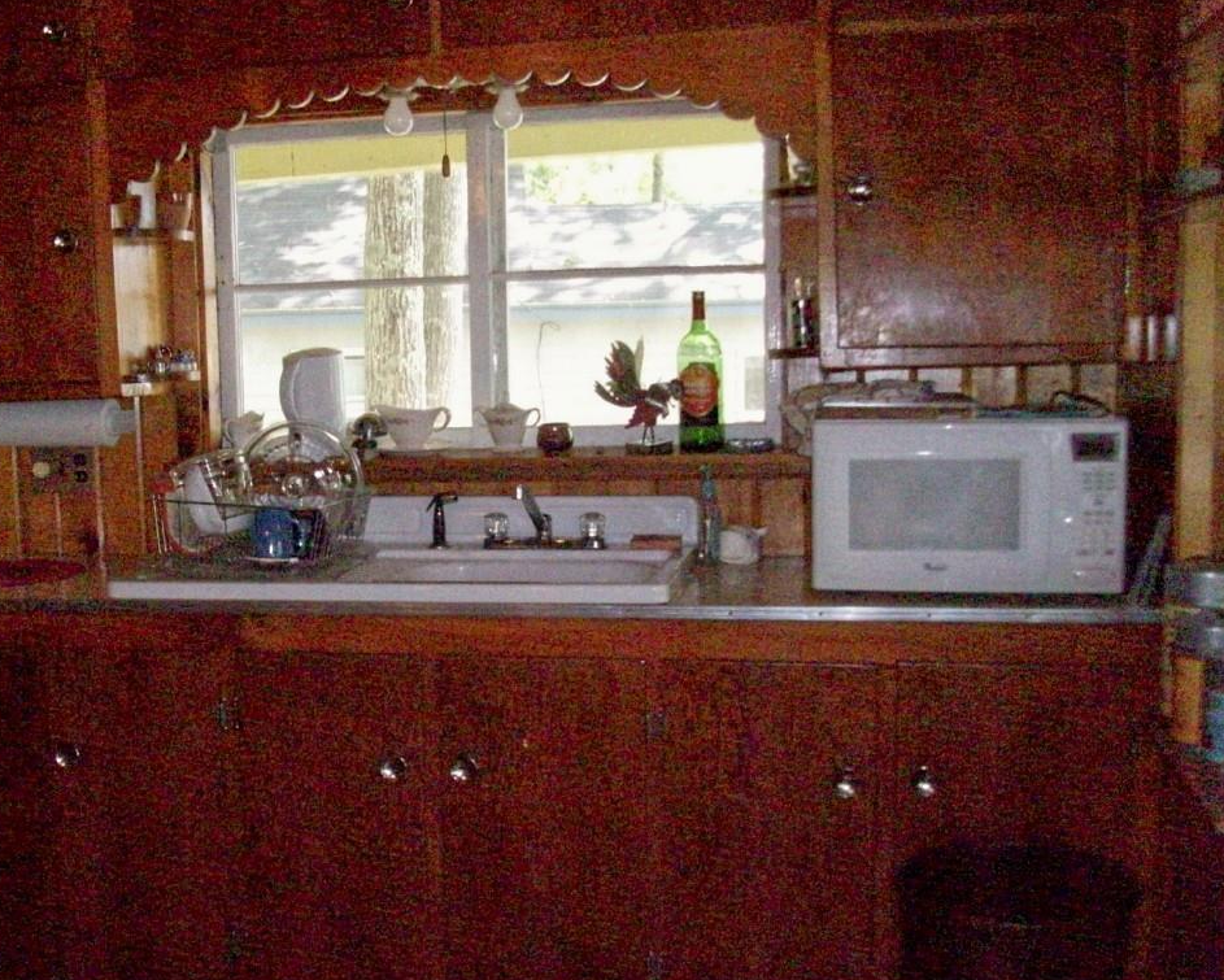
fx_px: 1305
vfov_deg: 41.2
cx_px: 603
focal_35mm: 36
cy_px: 495
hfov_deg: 50.3
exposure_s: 1/128
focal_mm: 5.7
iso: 800
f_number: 2.8
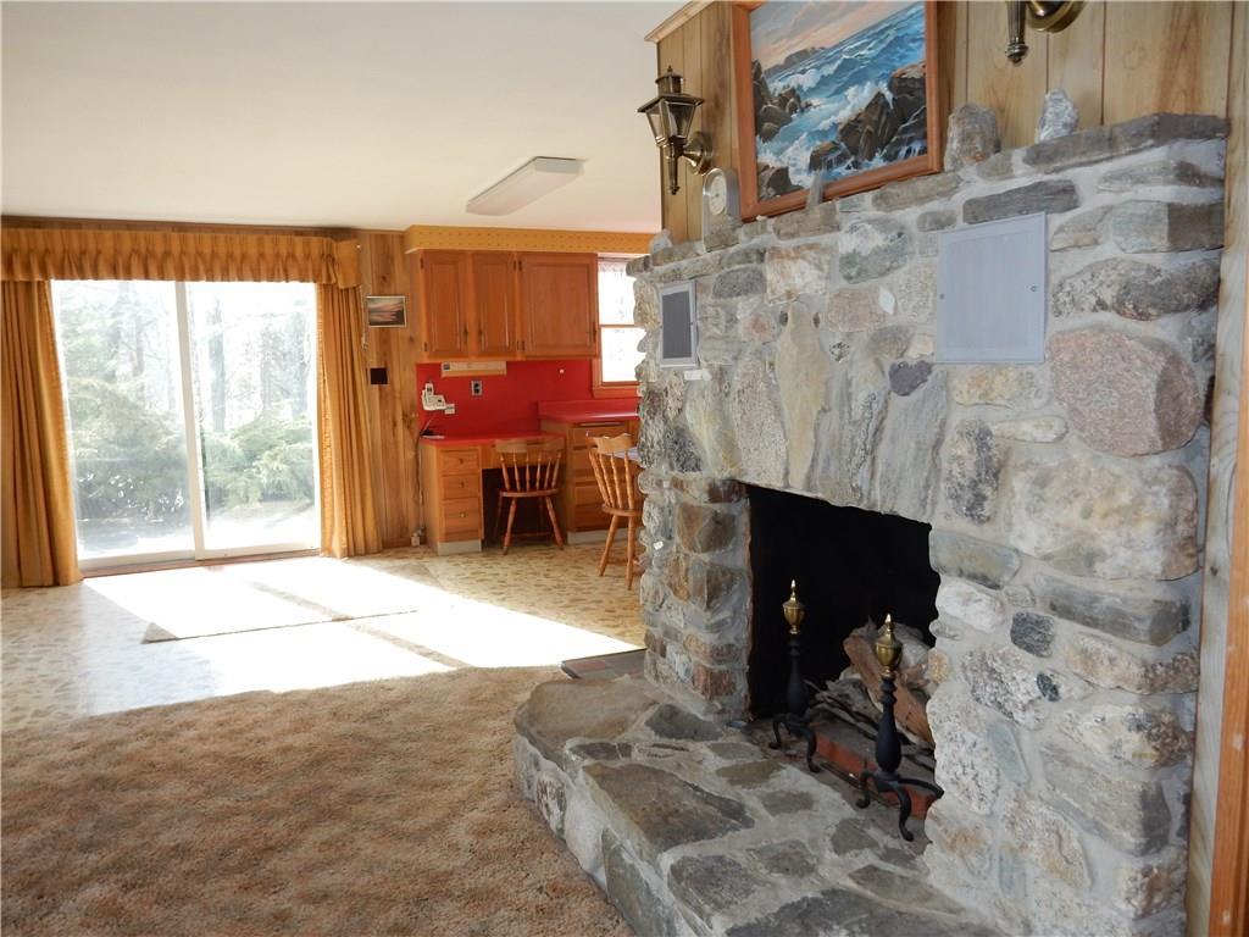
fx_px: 902
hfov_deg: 69.4
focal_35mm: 25
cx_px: 624
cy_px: 468
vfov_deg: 54.9
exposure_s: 1/60
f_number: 3.7
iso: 125
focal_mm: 4.5
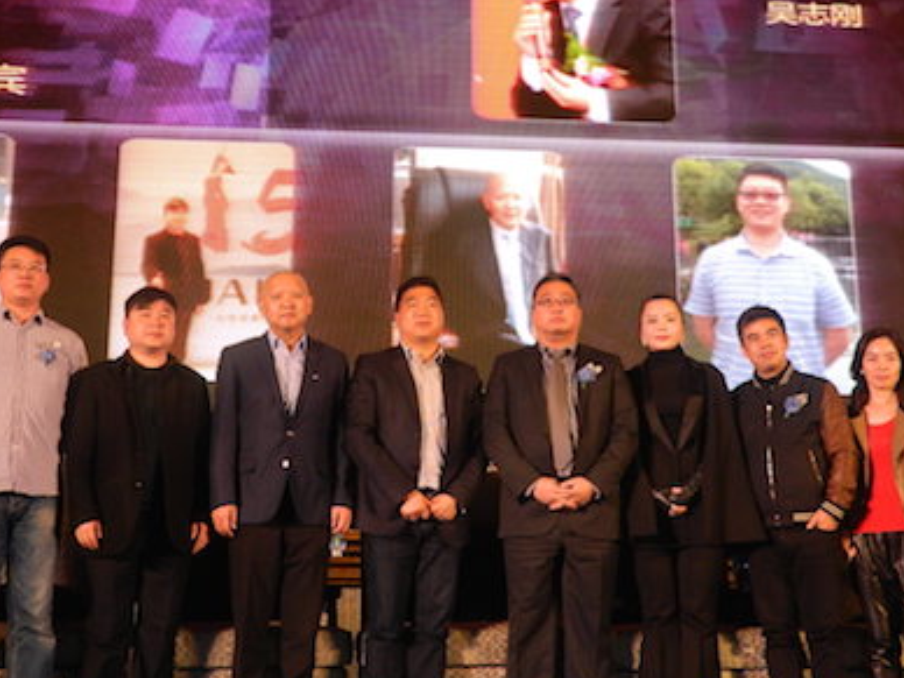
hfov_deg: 33.8
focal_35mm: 57
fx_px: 1489
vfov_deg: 25.6
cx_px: 424
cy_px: 252
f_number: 3.3
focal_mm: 6.2
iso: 125
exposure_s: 1/40
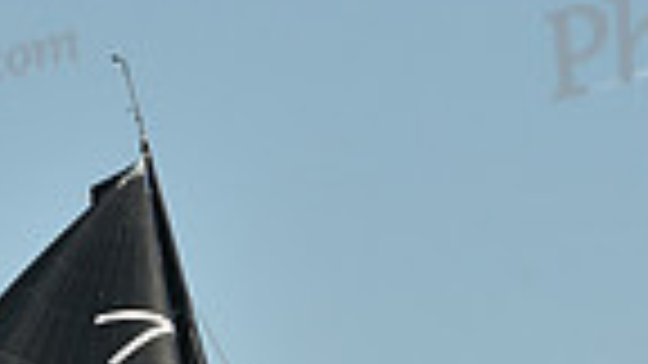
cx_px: 313
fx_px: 14502
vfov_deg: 1.4
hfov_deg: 2.6
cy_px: 697
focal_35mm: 844
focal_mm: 200
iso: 250
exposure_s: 1/1250
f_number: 6.3
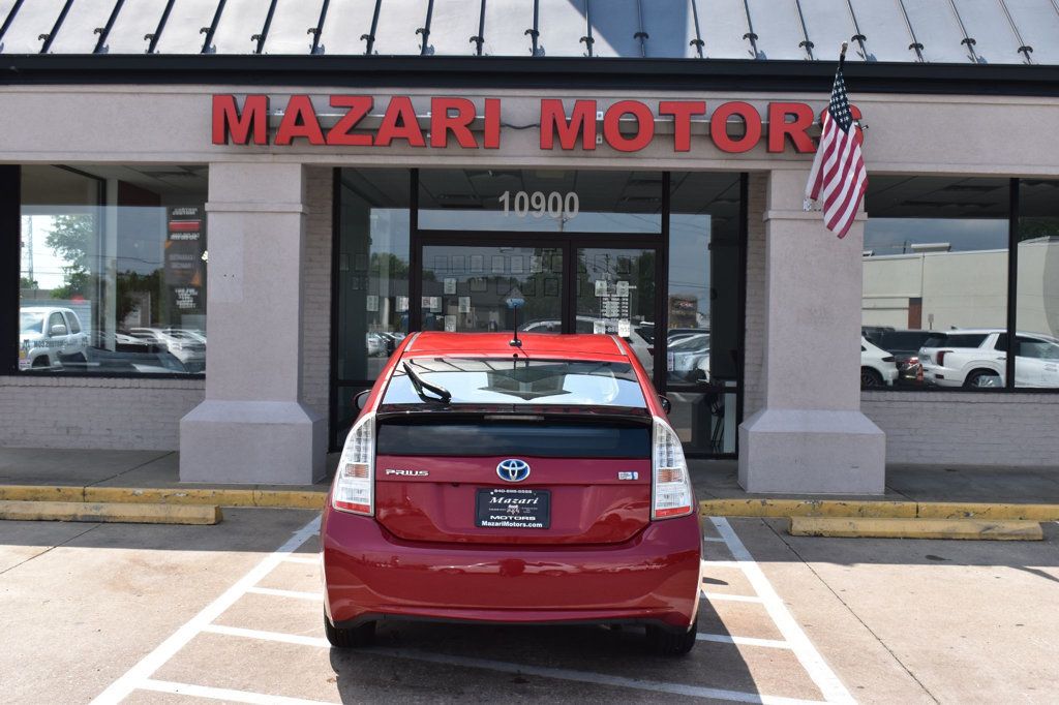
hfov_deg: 46.4
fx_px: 1235
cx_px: 530
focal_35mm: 42
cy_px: 352
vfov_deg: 31.9
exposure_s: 1/400
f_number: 11
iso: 400
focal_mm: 28
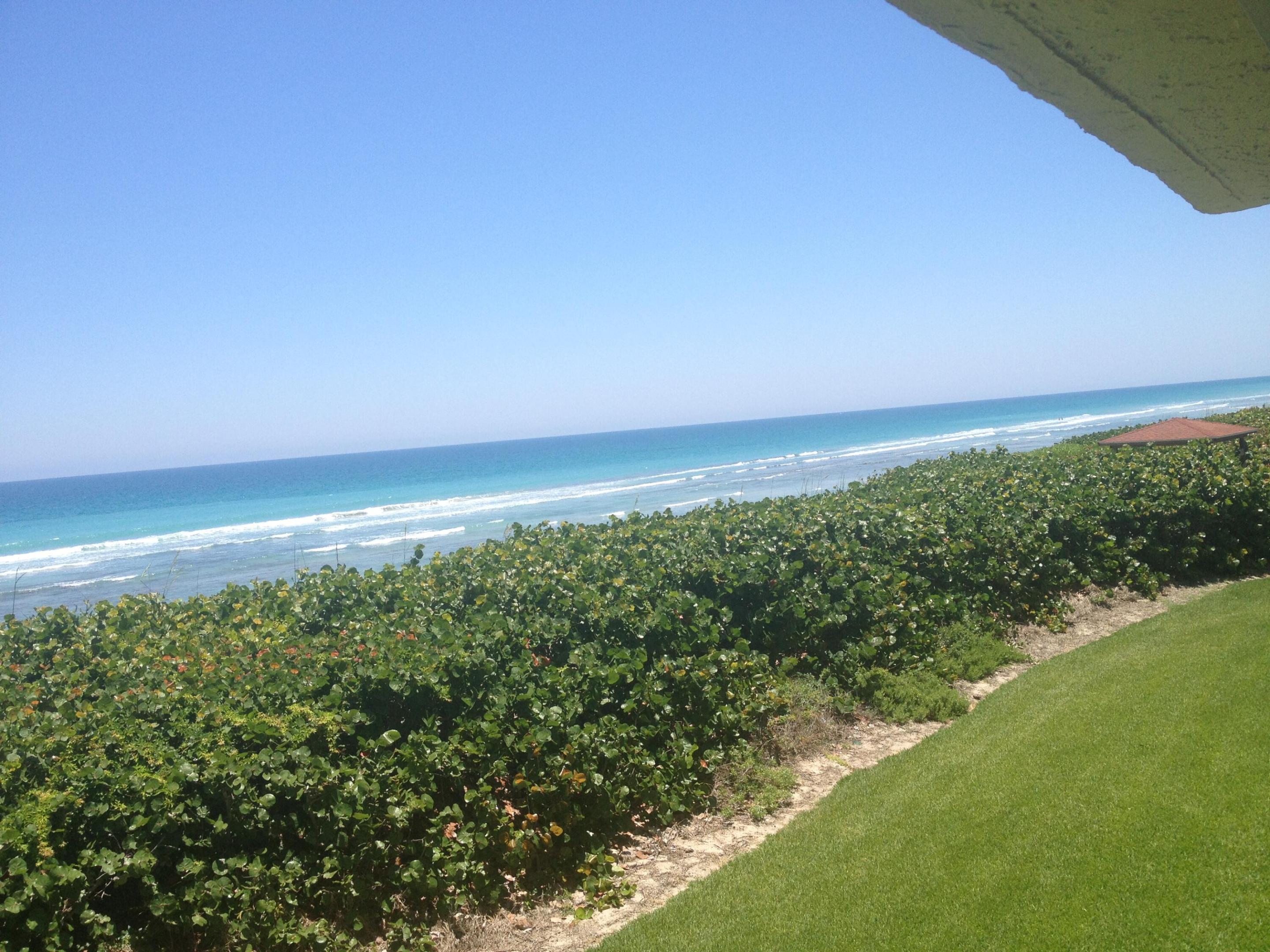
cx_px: 635
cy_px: 476
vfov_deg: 40.7
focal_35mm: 35
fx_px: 1284
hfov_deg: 52.6
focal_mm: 4.28
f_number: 2.4
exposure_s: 1/1534
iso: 50
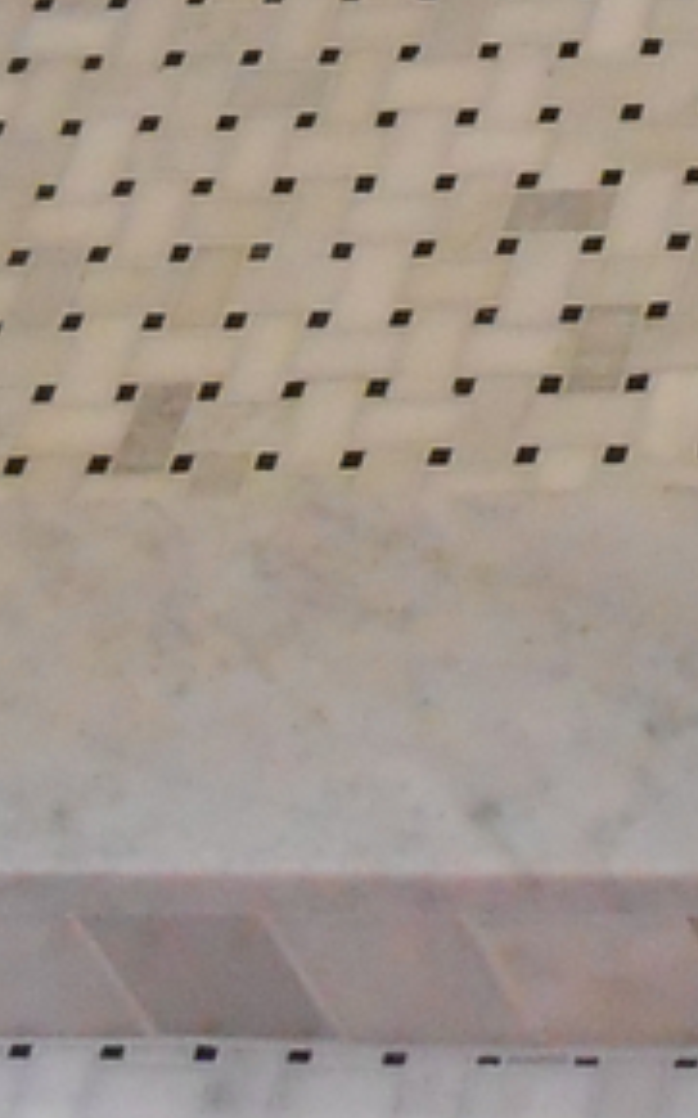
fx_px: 4174
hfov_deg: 9.4
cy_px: -509
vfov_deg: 14.3
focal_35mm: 137
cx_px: 945
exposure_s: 1/30
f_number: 3.5
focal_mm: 4.6
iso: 400
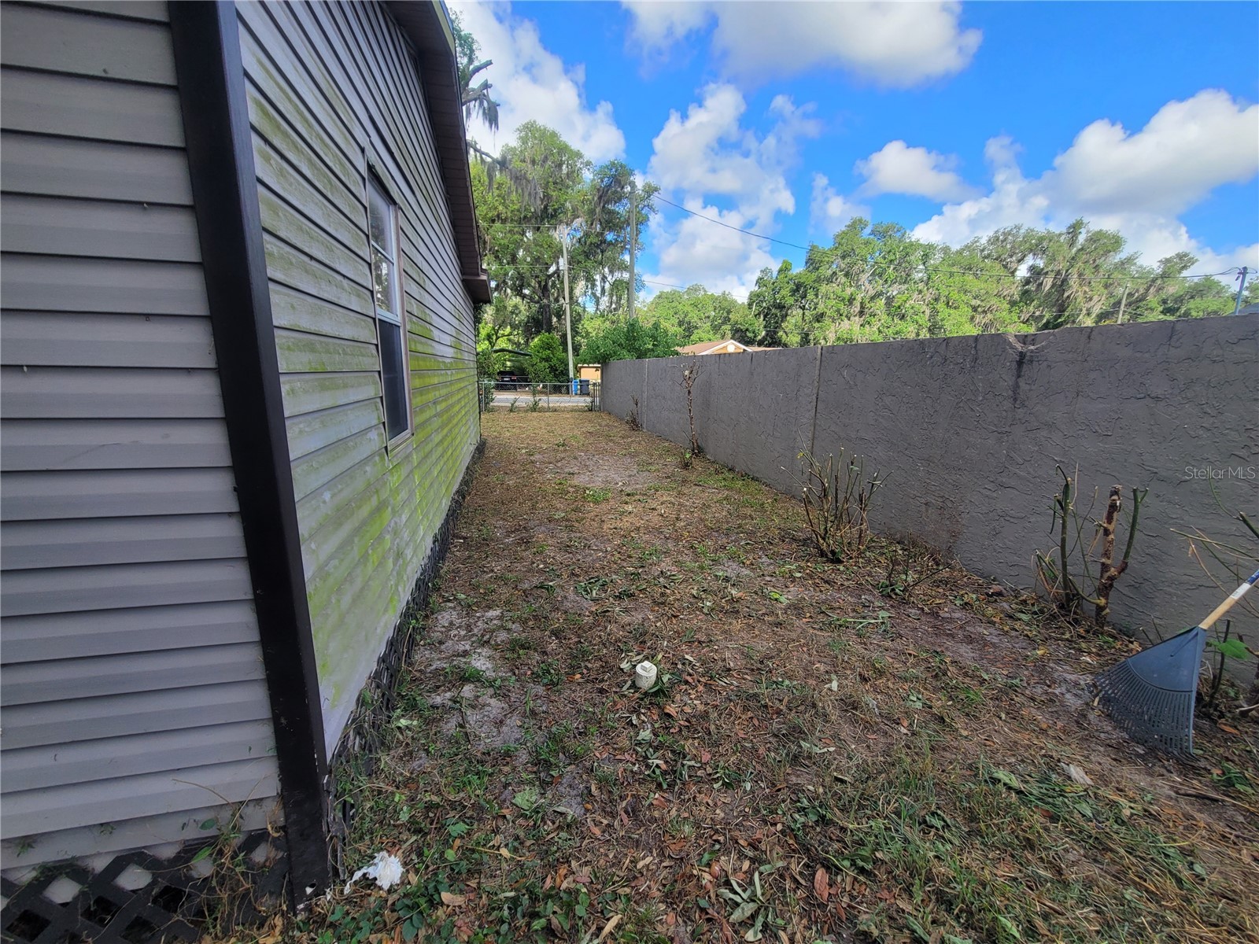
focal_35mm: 13
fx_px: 473
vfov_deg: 89.9
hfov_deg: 106.2
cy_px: 472
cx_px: 630
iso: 50
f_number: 2.2
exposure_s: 1/671
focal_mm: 2.2
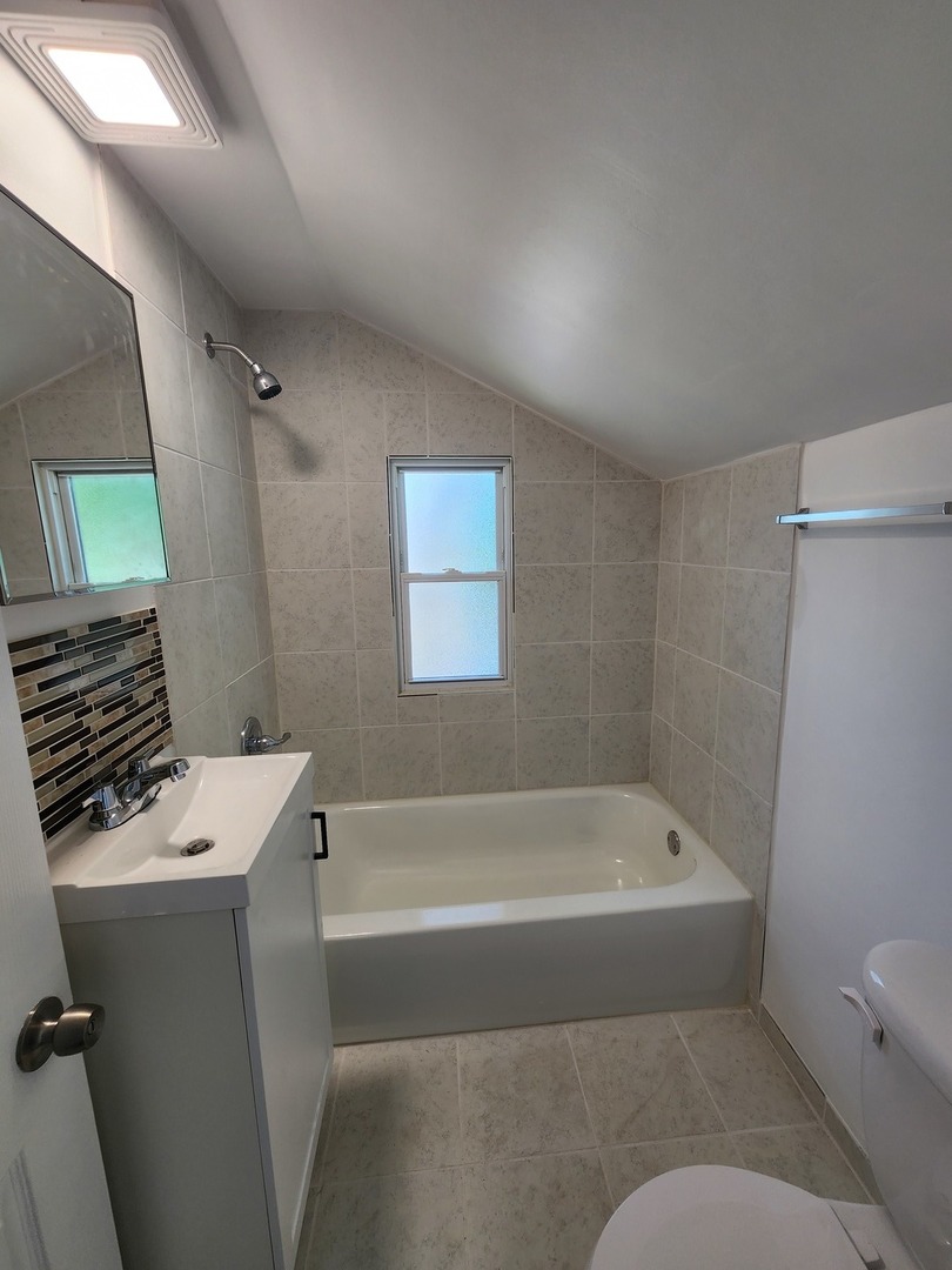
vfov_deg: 106.2
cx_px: 476
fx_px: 477
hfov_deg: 89.9
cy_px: 635
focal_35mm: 13
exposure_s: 1/60
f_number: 2.2
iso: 64
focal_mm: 2.2
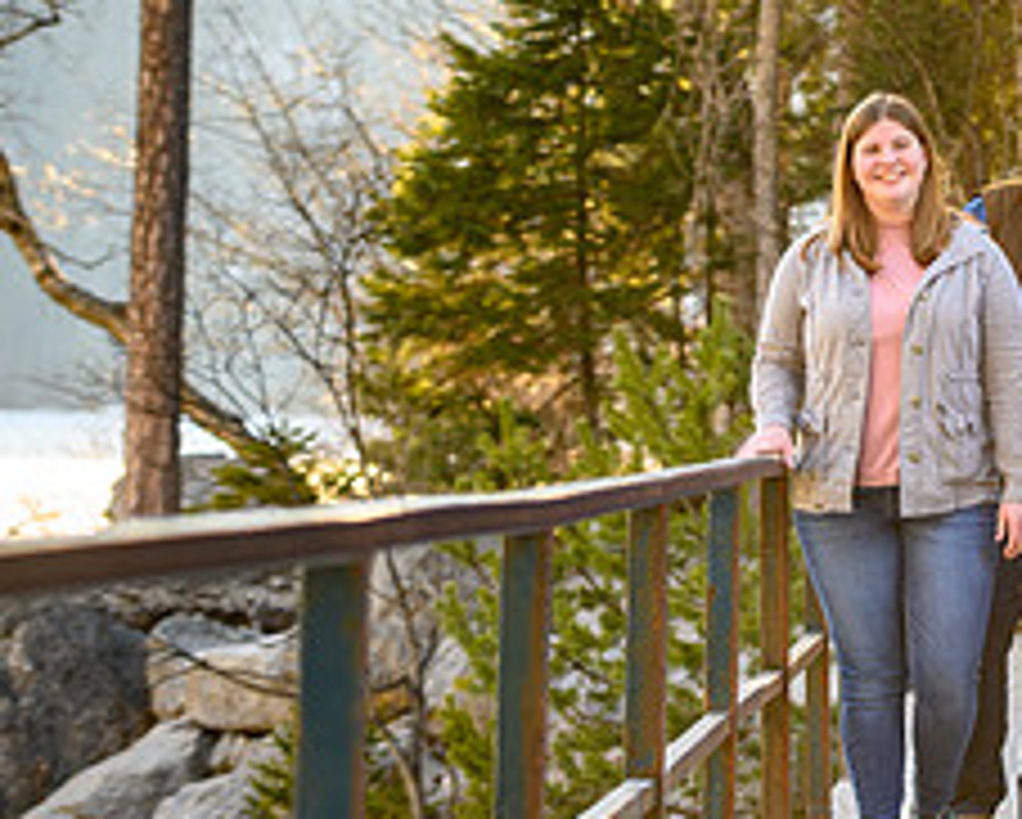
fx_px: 6236
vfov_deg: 7.5
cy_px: 400
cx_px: 1234
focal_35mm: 206
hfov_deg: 9.2
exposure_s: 1/400
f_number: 4
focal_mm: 86
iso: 320
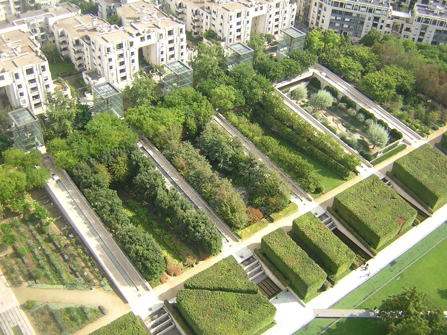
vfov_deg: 39.7
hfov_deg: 51.4
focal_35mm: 36
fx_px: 465
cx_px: 224
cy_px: 168
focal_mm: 4.7
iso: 100
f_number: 2.6
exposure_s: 1/425
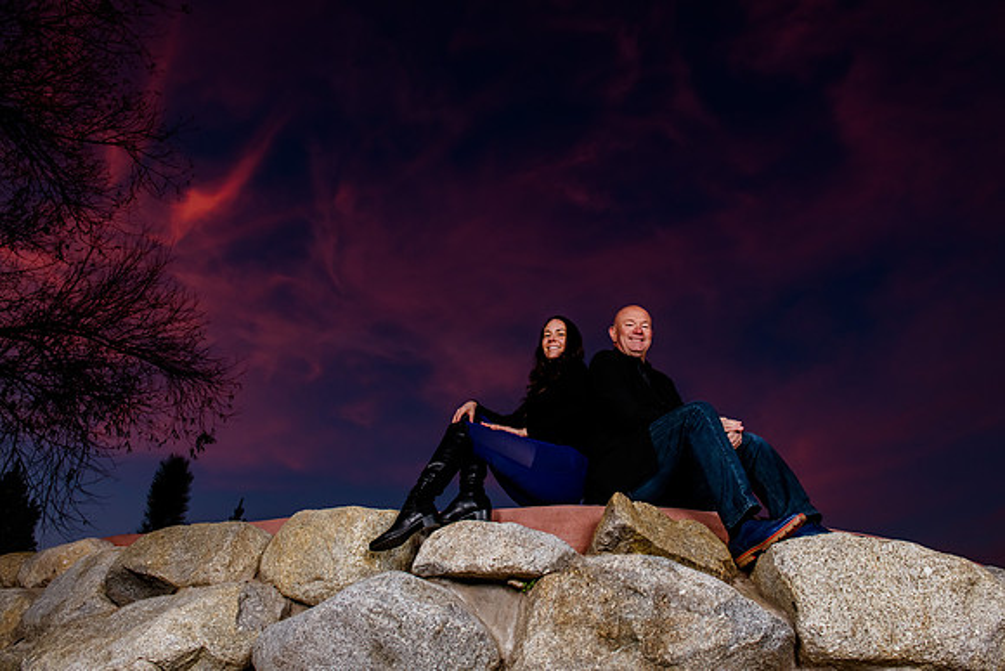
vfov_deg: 51.1
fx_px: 702
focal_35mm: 25
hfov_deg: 71.2
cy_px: 335
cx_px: 516
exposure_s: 1/160
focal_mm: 24
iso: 800
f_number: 7.1
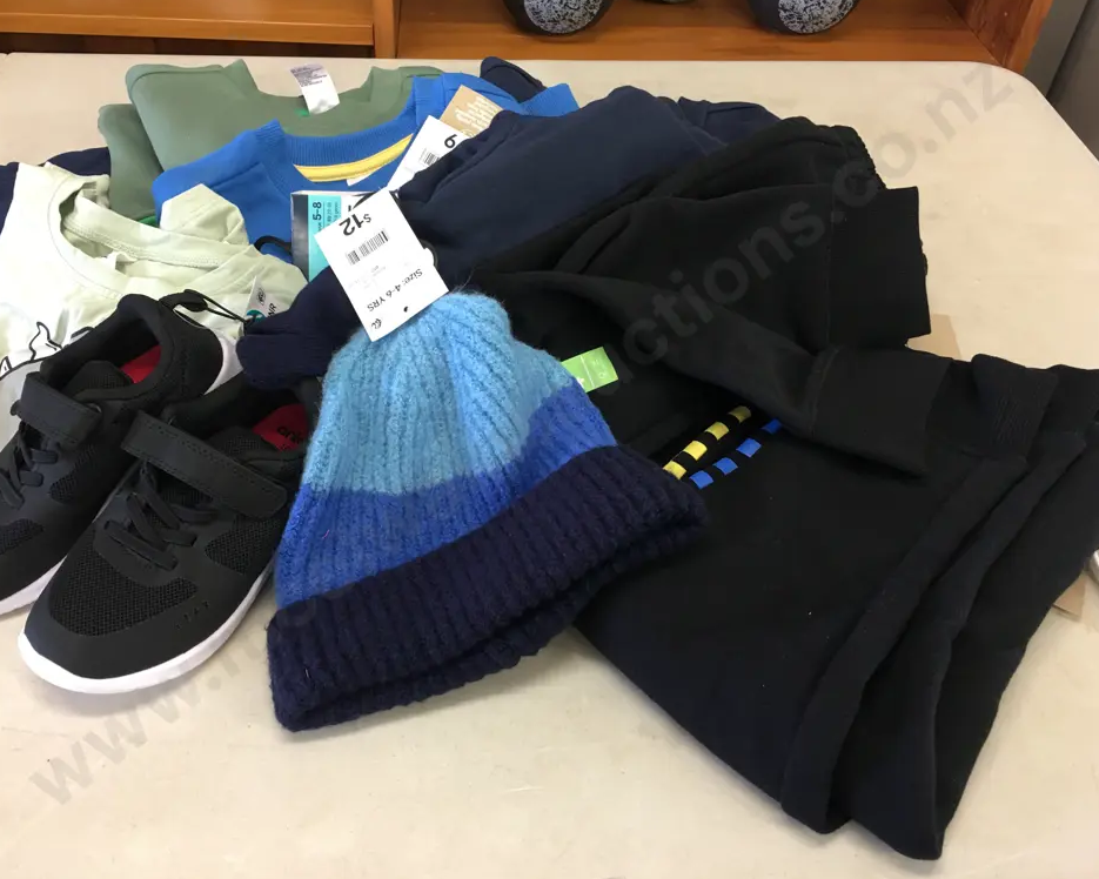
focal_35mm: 31
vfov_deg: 47.1
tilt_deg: -43.6
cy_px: 435
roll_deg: -4.0
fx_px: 1008
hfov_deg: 57.1
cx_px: 520
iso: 64
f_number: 2.2
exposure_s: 1/17
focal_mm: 4.15
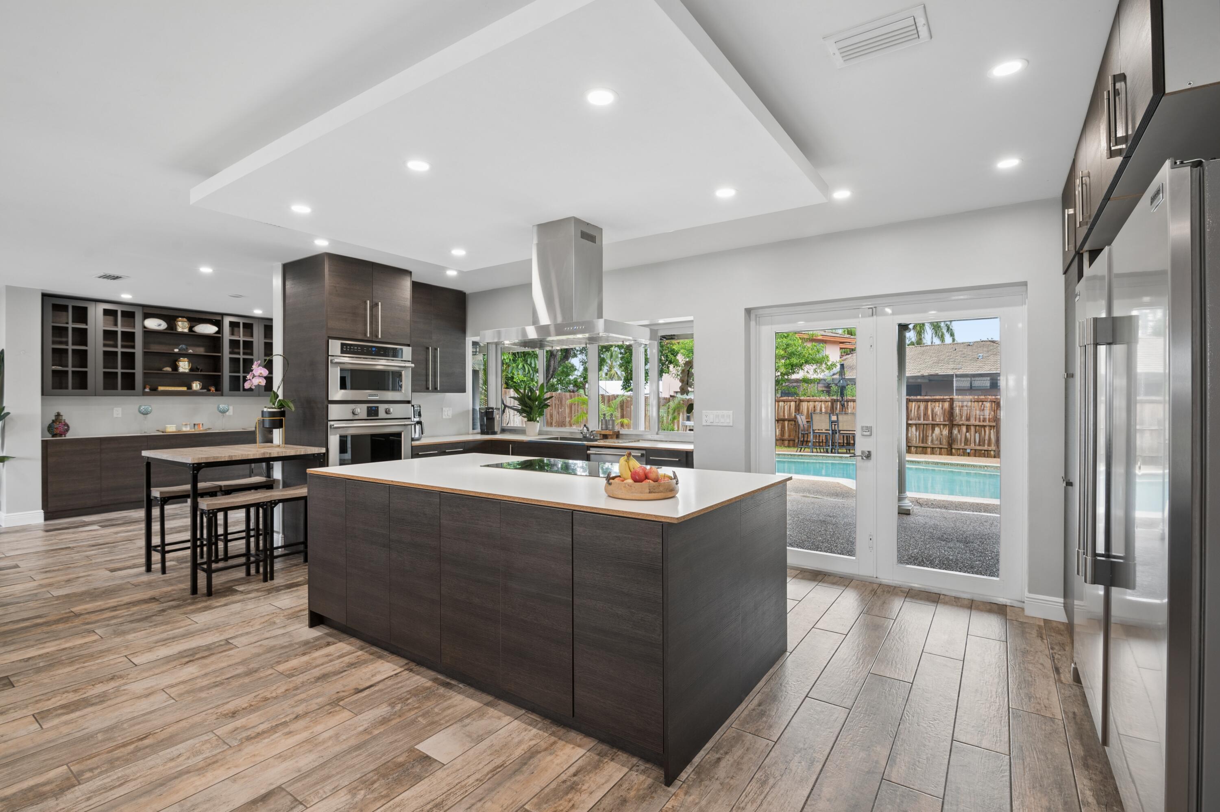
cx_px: 610
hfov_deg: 96.8
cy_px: 406
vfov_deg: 73.7
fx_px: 542
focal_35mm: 16
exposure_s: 1/15
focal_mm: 16
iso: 250
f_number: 8
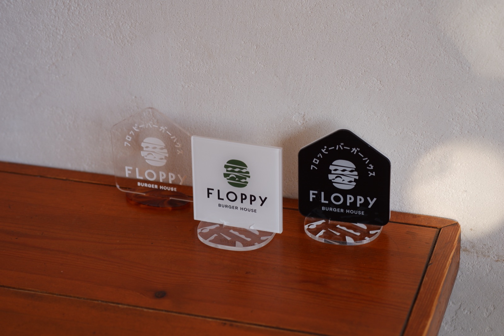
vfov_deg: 15.2
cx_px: 252
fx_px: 1260
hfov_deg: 22.6
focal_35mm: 90
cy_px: 168
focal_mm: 60
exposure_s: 1/125
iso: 200
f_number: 4
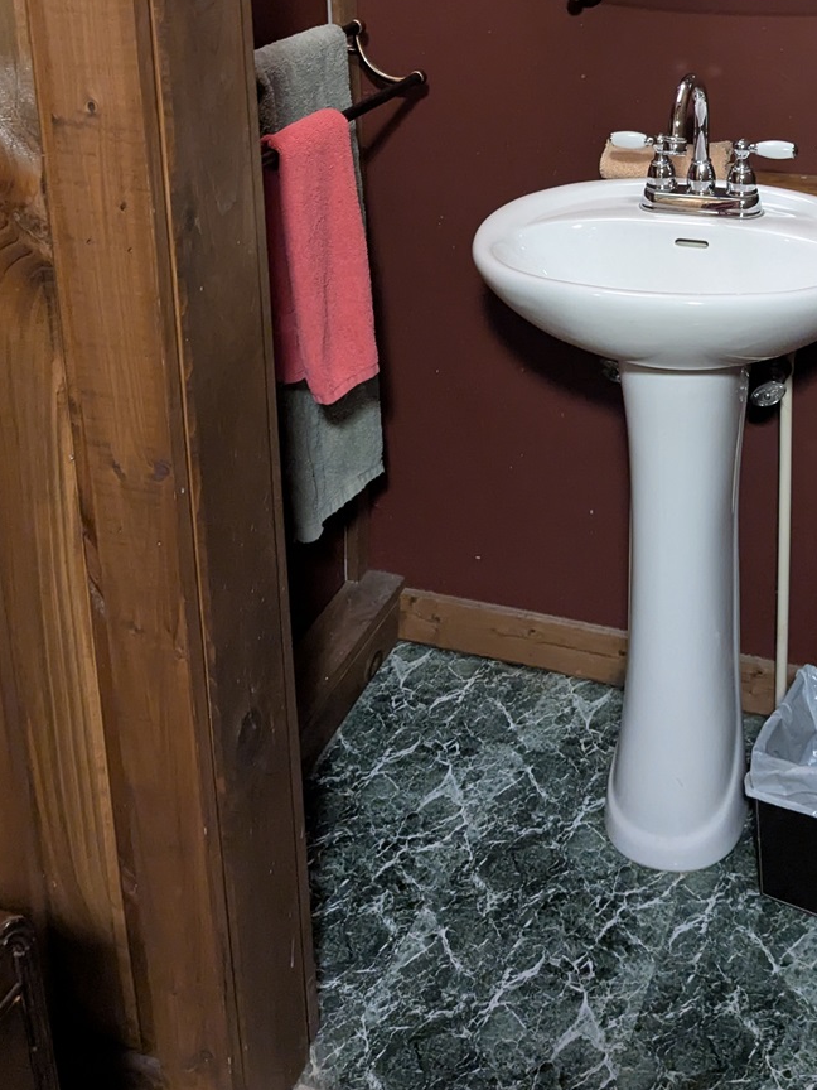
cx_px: 613
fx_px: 1416
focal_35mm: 45
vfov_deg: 40.2
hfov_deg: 31.6
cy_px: 206
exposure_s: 1/24
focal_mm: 4.38
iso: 601
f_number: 1.73
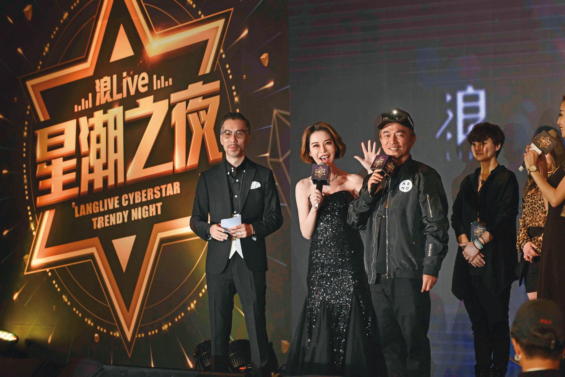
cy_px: 188
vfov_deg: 9.8
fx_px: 2198
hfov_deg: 14.6
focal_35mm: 140
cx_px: 282
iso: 2200
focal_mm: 140
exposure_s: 1/250
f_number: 6.3
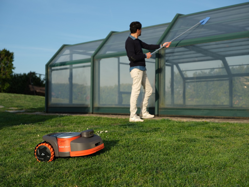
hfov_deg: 37.5
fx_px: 367
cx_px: 124
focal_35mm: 51
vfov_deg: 28.6
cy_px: 94
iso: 200
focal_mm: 64
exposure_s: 1/1000
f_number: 4
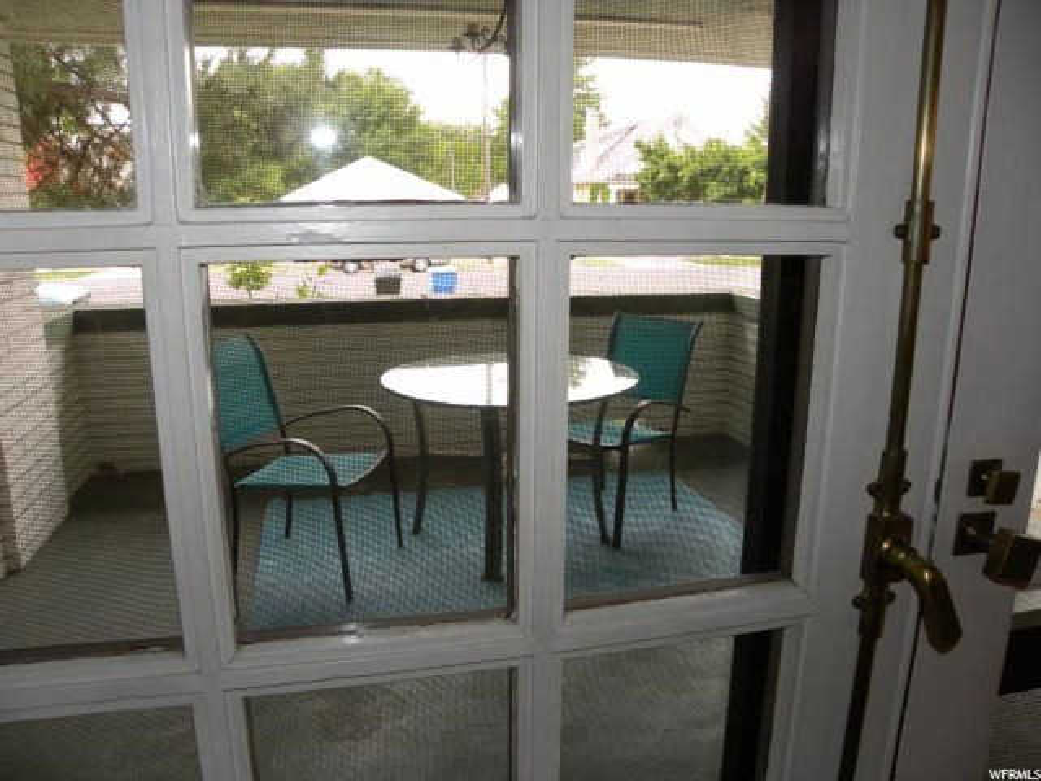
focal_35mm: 26
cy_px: 390
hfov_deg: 67.3
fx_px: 782
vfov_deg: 53.1
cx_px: 520
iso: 64
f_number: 3.2
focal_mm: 4.6
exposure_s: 1/60
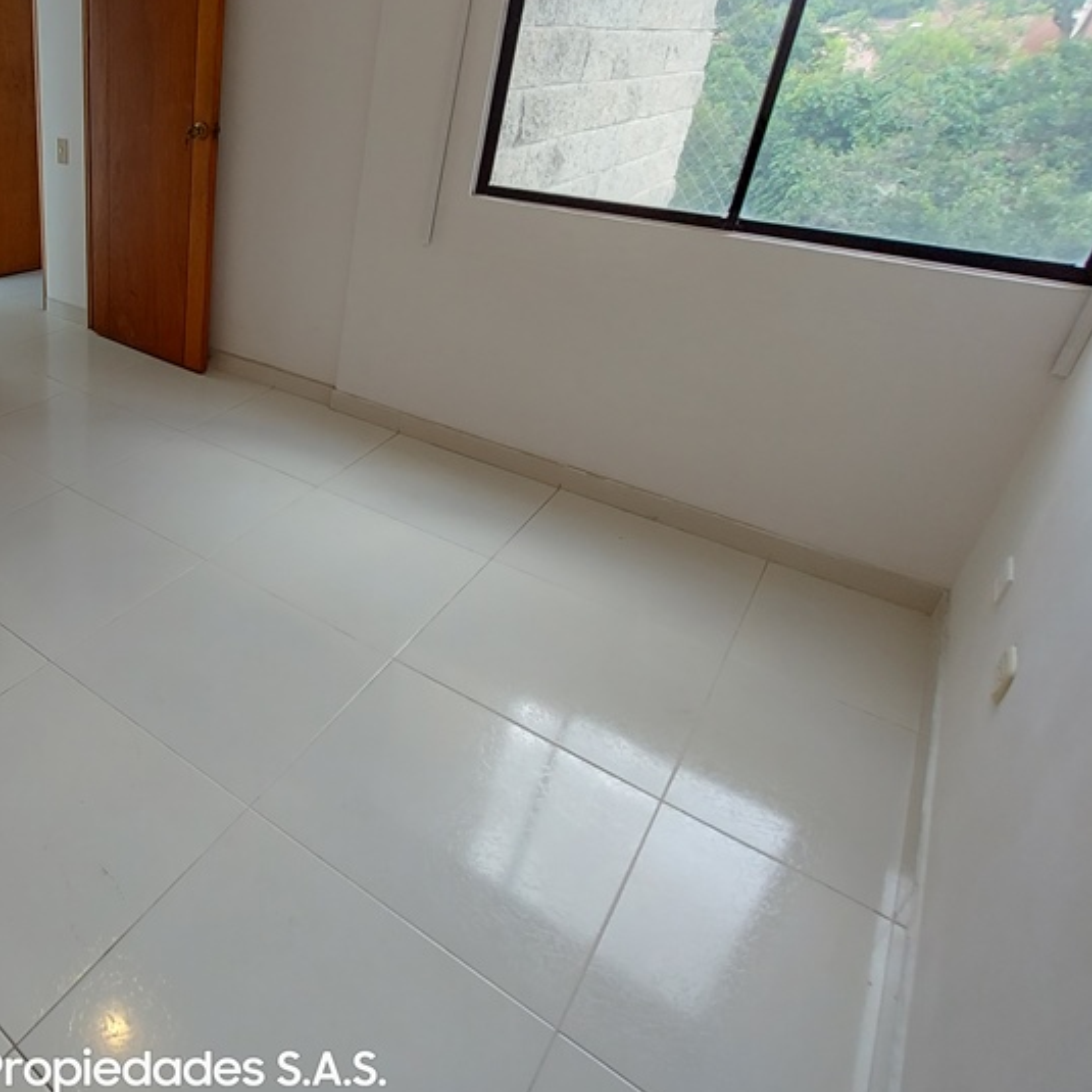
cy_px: 418
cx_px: 129
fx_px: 785
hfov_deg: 60.1
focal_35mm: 22
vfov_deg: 68.7
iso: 125
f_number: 2.2
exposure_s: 1/60
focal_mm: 1.74
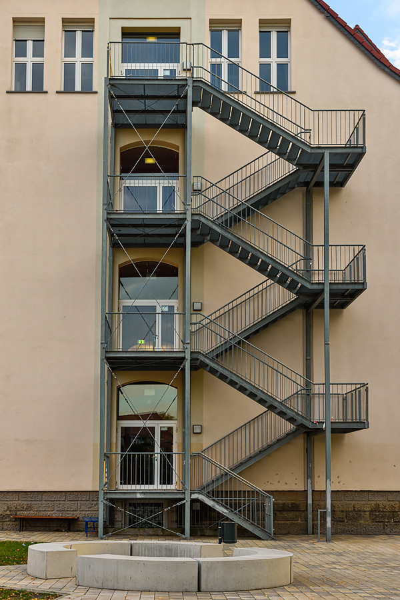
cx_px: 200
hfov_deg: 31.9
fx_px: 700
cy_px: 300
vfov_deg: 46.4
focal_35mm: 42
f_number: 6.3
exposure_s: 1/160
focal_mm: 28
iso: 200
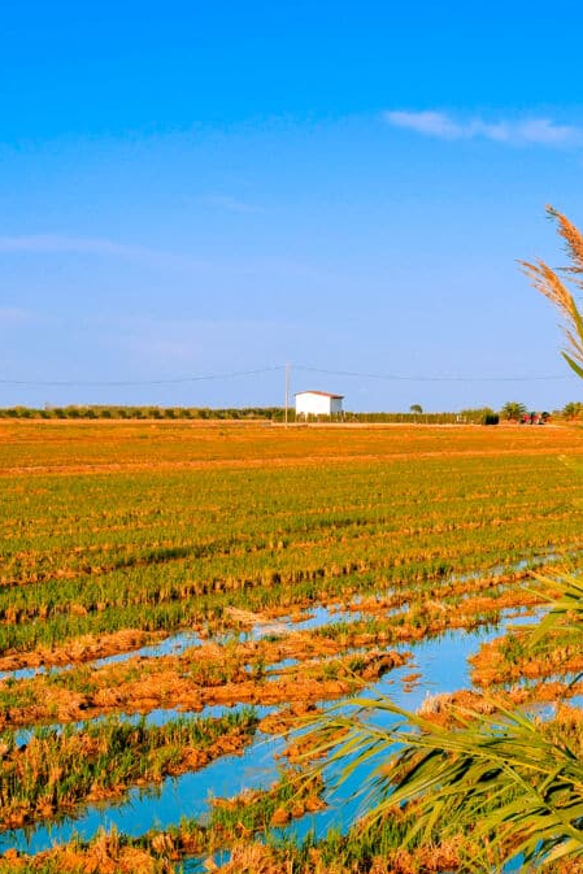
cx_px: 369
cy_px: 438
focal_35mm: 80
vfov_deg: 25.4
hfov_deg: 17.1
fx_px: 1936
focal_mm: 35
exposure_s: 1/400
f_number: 9
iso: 200
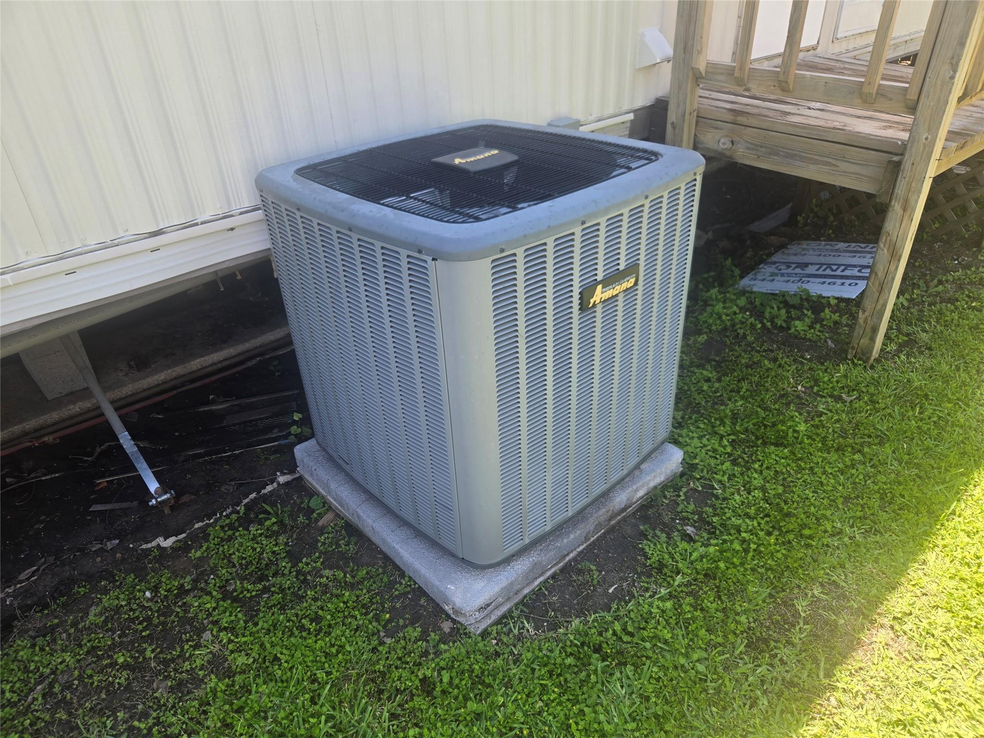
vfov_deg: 58.9
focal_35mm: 23
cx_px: 492
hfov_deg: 73.9
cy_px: 369
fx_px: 654
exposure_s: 1/190
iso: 25
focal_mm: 5.4
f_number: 1.8
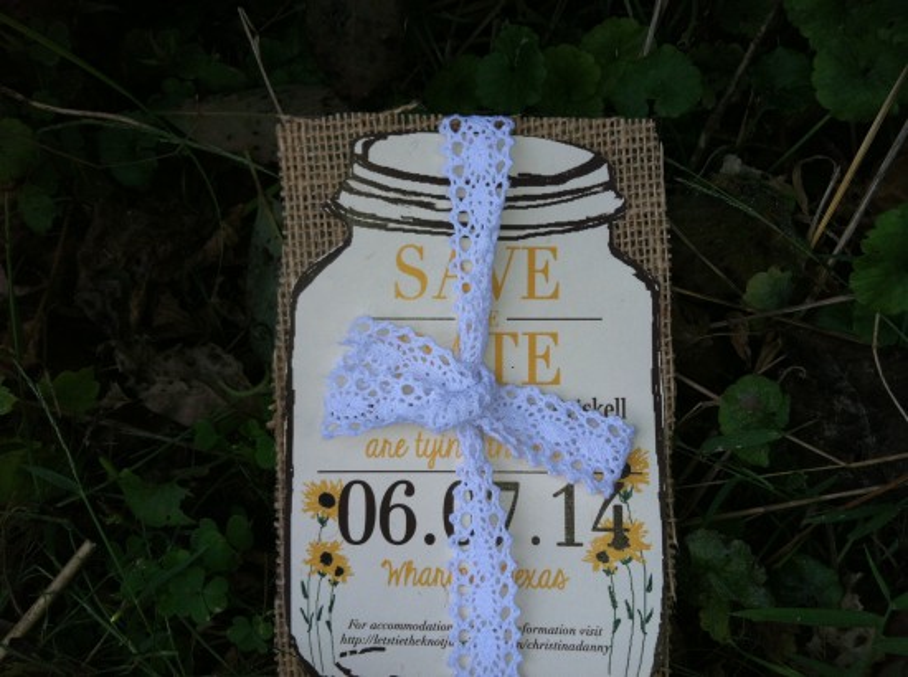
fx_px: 916
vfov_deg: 40.6
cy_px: 338
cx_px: 454
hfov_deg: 52.7
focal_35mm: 35
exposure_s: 1/761
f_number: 2.8
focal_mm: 3.85
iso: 80
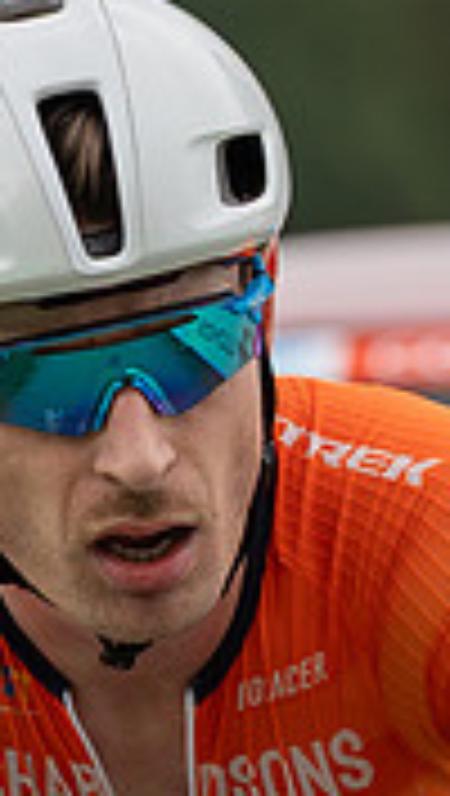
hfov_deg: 1.2
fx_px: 21163
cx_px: 244
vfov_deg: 2.2
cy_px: 732
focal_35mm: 1001
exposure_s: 1/1000
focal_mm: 148
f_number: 3.5
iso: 800
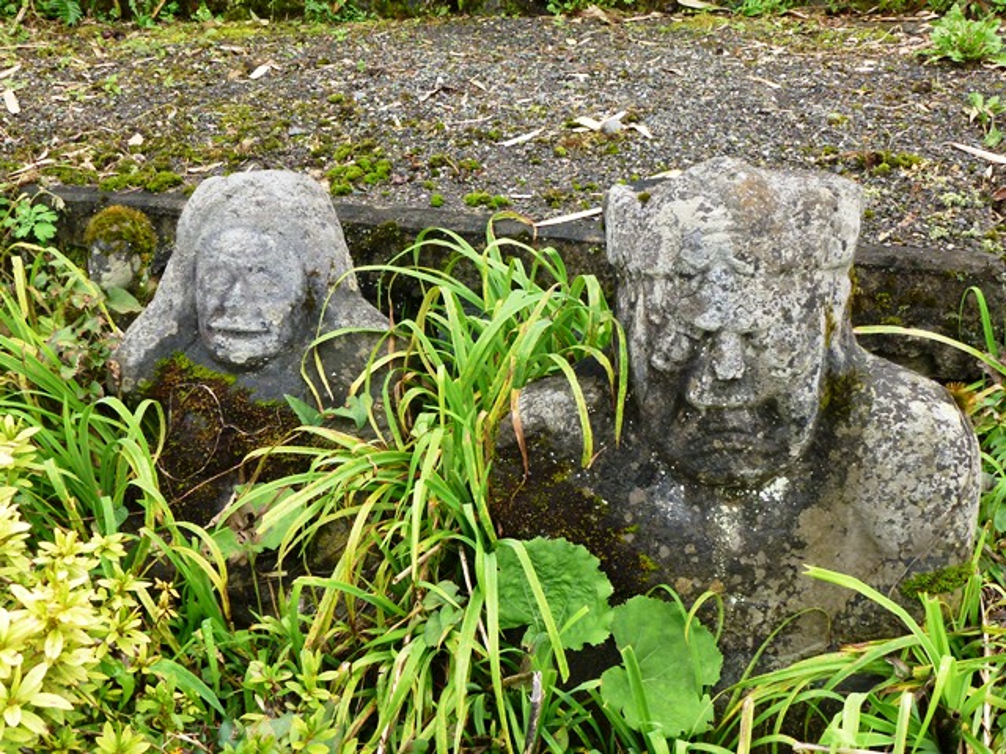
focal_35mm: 36
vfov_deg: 39.7
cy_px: 377
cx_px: 503
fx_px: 1046
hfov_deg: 51.4
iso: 250
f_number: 3.7
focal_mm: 6.4
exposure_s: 1/60
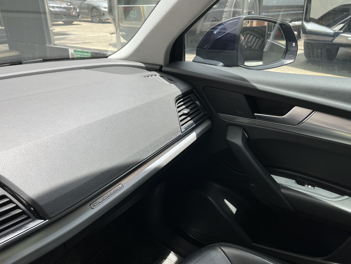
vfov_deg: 53.1
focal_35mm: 26
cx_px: 176
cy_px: 132
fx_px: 264
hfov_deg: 67.3
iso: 50
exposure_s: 1/449
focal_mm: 5.1
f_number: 1.6
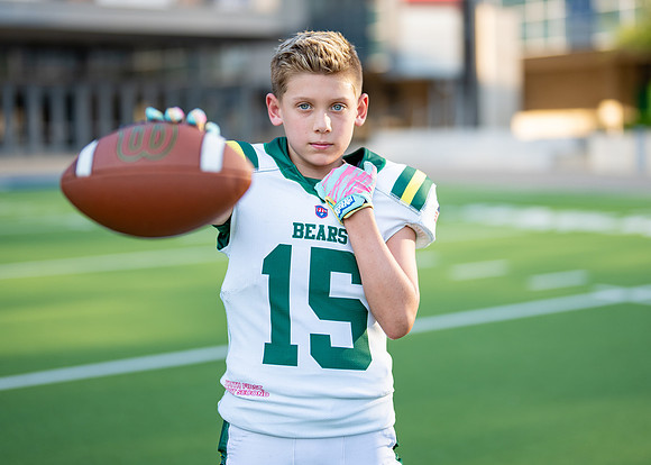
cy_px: 191
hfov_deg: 28.5
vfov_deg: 20.5
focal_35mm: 69
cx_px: 343
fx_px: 1283
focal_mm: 50
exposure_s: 1/2500
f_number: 1.2
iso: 100
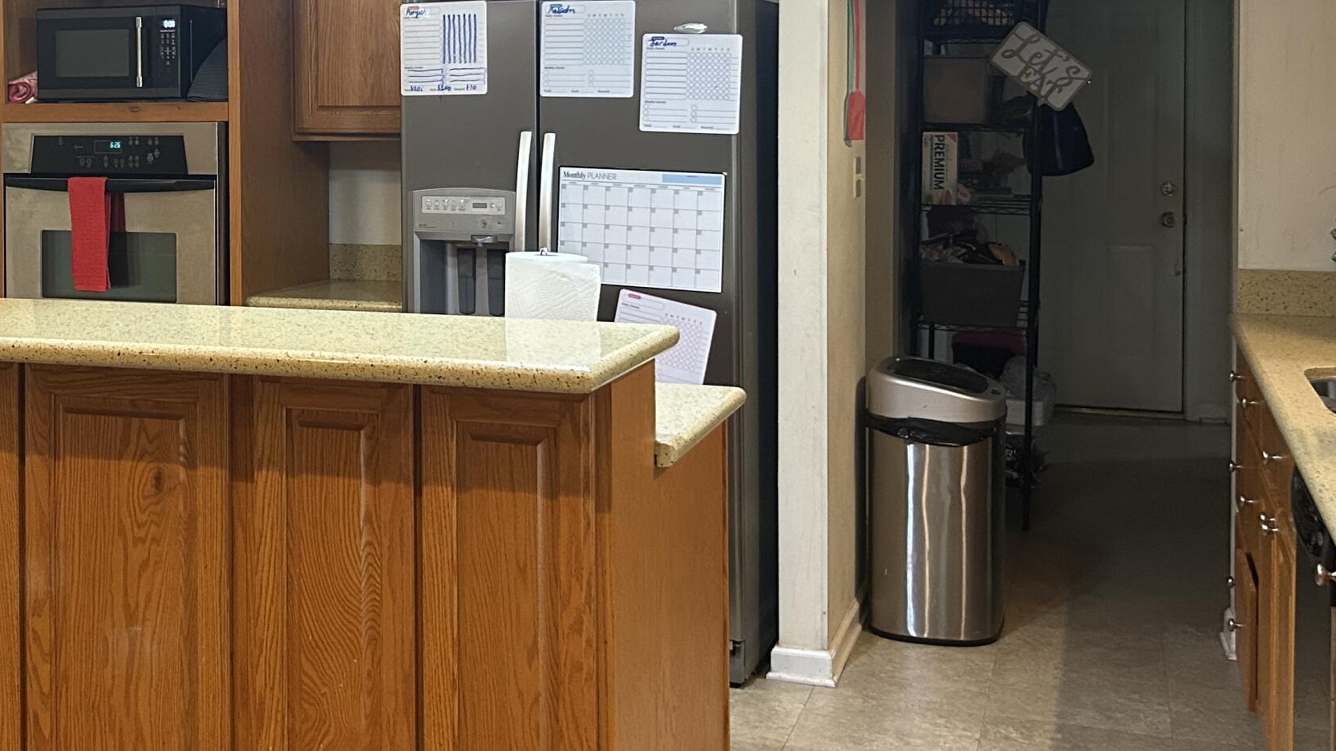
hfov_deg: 39.4
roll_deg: +0.8
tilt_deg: -2.0
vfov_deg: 23.2
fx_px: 1807
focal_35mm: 51
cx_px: 314
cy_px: 168
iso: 320
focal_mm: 5.7
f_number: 1.5
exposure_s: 1/60
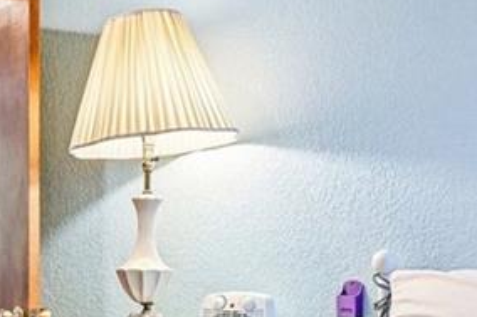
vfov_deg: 17.1
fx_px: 1046
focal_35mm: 79
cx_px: 35
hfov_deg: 24.8
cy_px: 250
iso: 360
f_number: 8
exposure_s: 1/15
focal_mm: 14
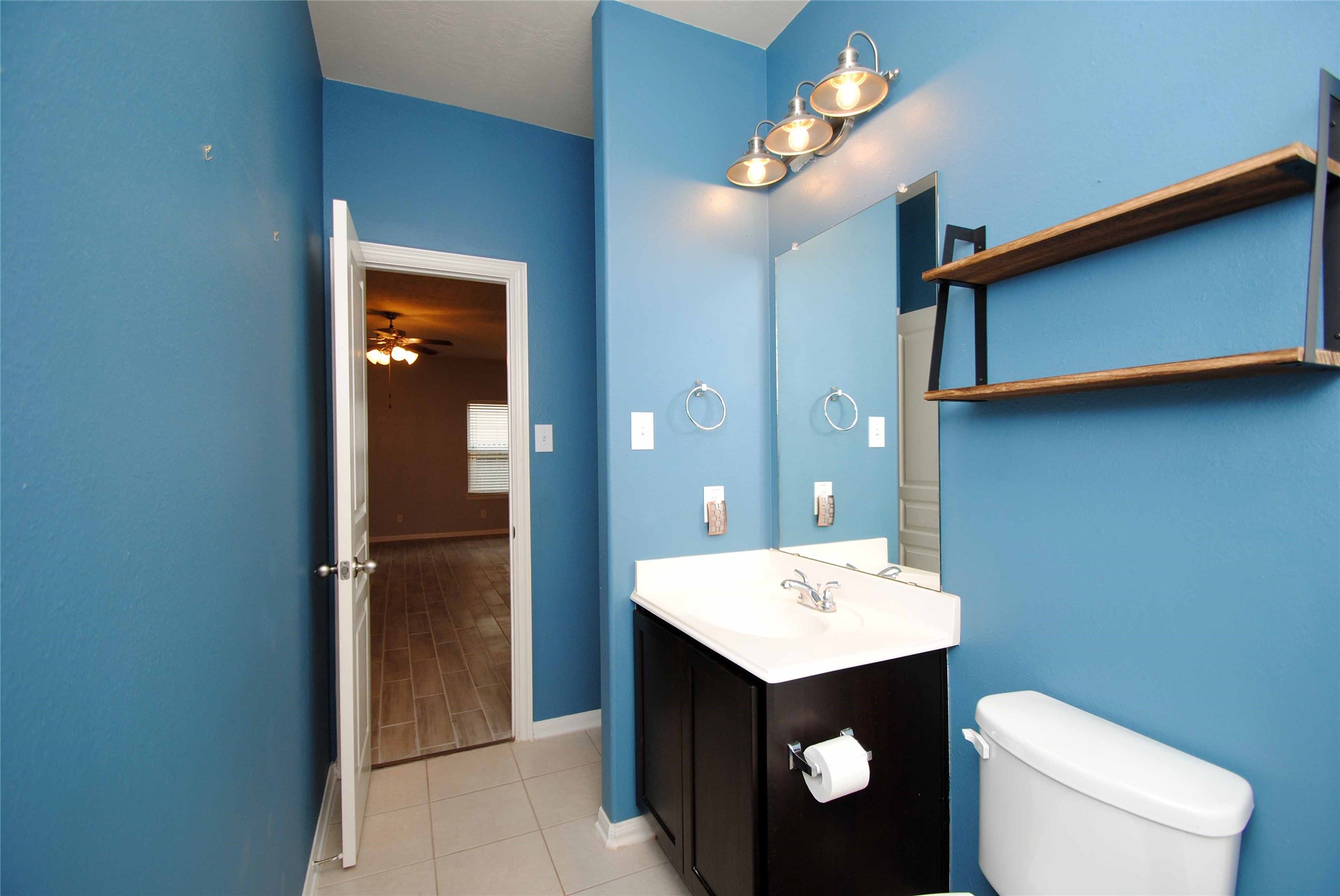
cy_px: 448
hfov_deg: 100.3
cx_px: 670
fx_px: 559
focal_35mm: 15
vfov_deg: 77.5
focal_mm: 10
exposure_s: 1/60
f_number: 4
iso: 200
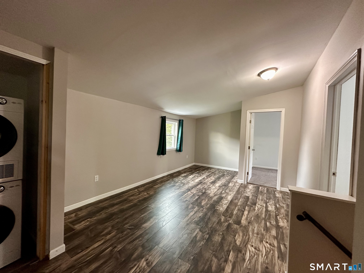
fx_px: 147
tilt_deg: -1.1
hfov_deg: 102.1
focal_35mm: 14
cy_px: 136
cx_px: 182
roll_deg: -1.8
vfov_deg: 85.7
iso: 500
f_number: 2.2
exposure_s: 1/60
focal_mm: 2.22
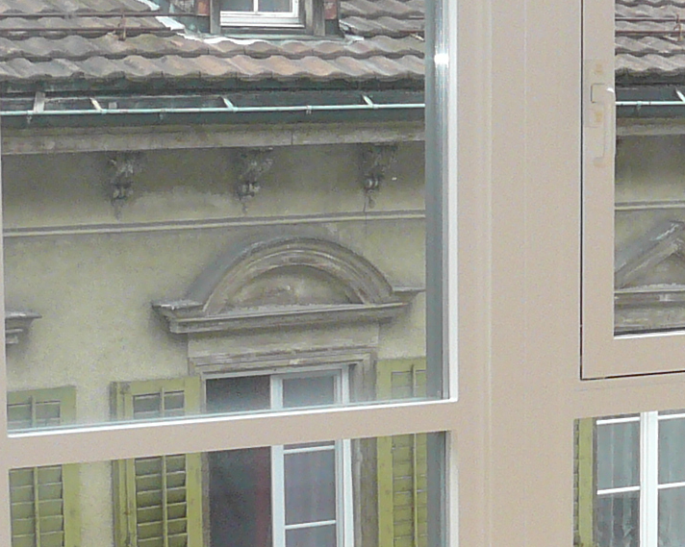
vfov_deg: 13.0
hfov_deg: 16.1
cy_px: 389
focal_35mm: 118
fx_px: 2391
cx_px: 606
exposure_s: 1/200
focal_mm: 4.6
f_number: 2.8
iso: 100
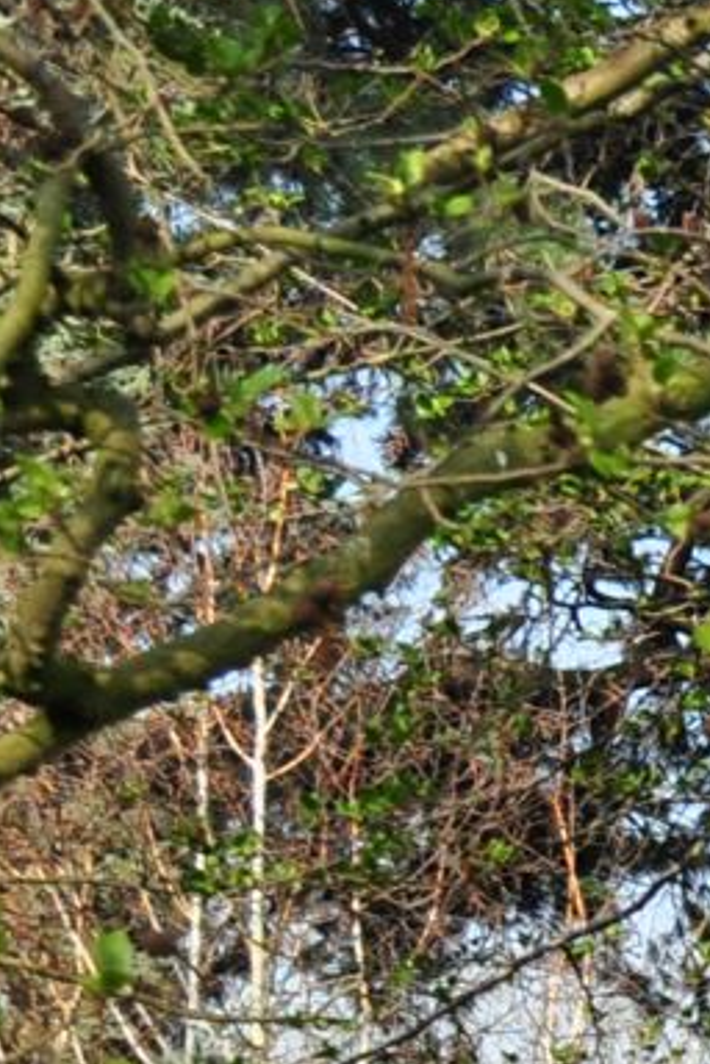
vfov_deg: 8.7
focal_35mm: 232
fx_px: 6863
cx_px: 2298
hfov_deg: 5.5
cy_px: 1606
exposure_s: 1/320
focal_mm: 28
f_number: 8
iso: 200
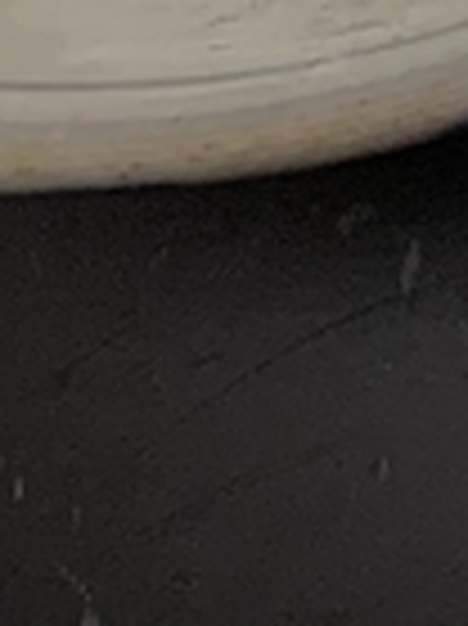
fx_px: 4062
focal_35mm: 225
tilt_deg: -64.3
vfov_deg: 7.5
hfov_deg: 5.8
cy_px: -1387
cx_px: 1706
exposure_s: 1/60
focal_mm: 4.25
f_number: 1.8
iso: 200
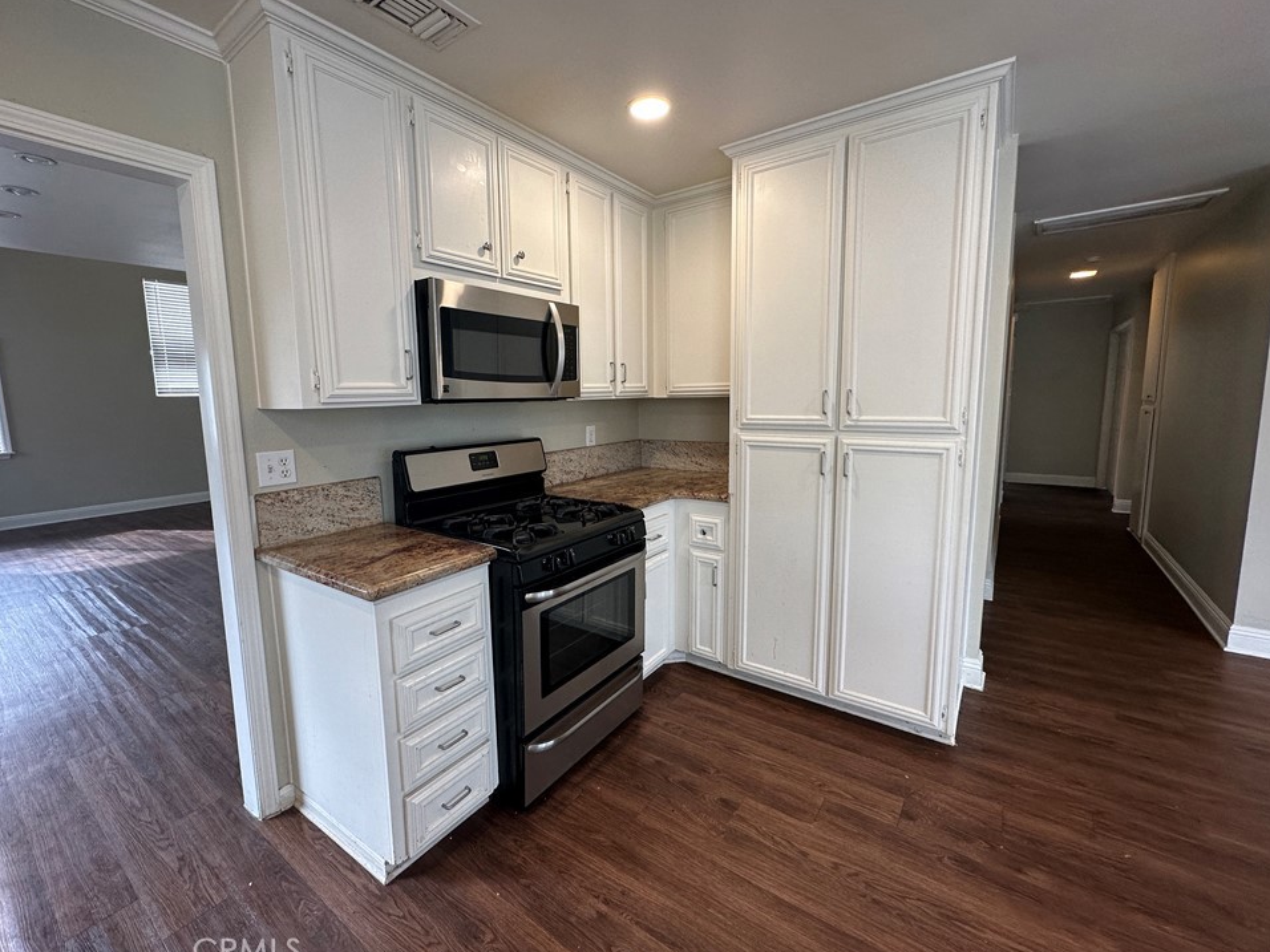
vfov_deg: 81.7
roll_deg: +1.0
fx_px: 550
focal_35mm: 15
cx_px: 606
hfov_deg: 98.1
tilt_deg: -7.2
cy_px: 459
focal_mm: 2.22
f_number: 2.2
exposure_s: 1/120
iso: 160
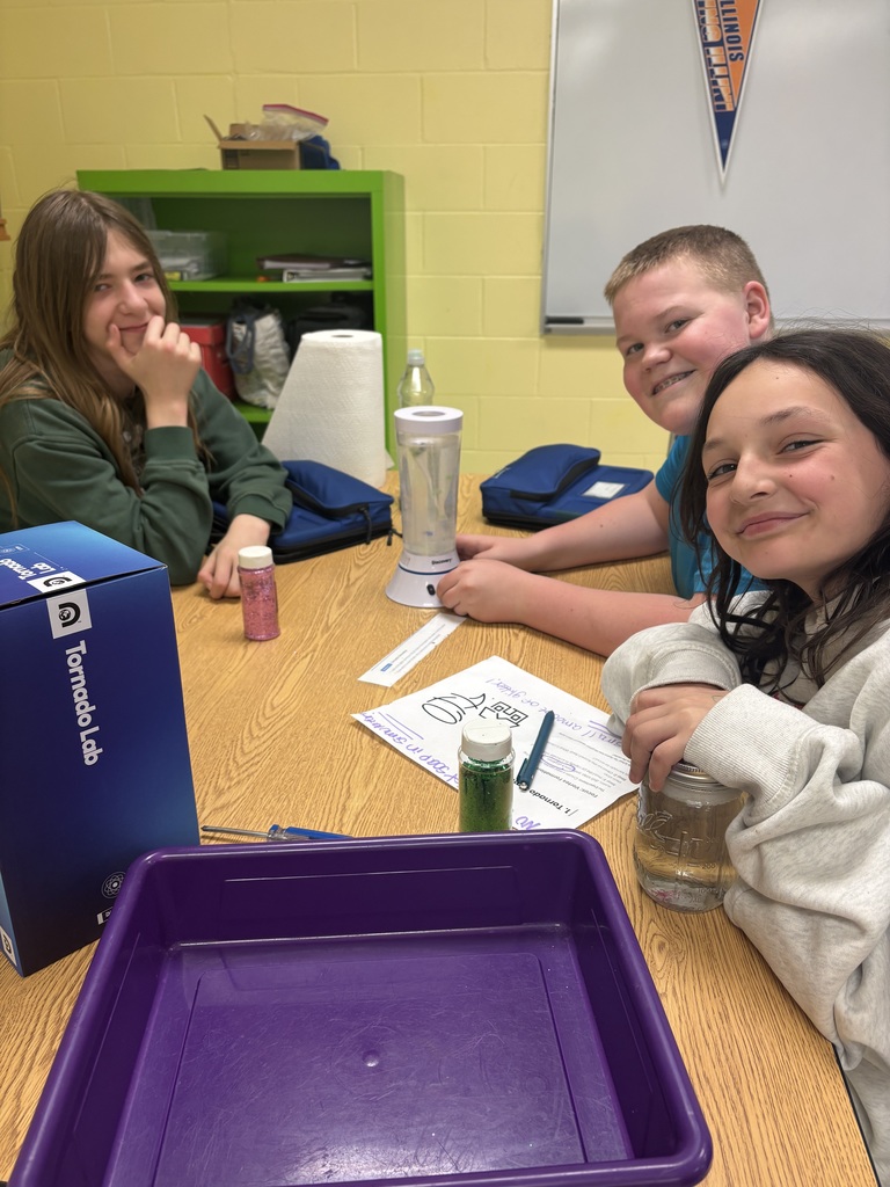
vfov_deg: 67.3
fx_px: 891
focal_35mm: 26
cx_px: 445
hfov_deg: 53.1
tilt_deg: -22.1
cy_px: 594
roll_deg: +0.2
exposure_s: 1/60
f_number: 1.6
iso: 80
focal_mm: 5.96
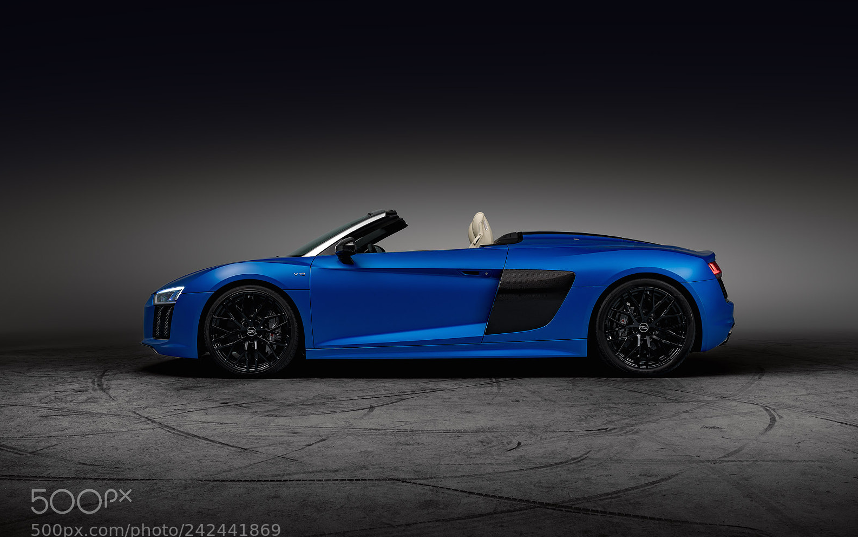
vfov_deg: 35.3
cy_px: 284
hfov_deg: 54.0
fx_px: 842
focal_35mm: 36
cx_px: 430
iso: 100
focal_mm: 35
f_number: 8
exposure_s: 1/2
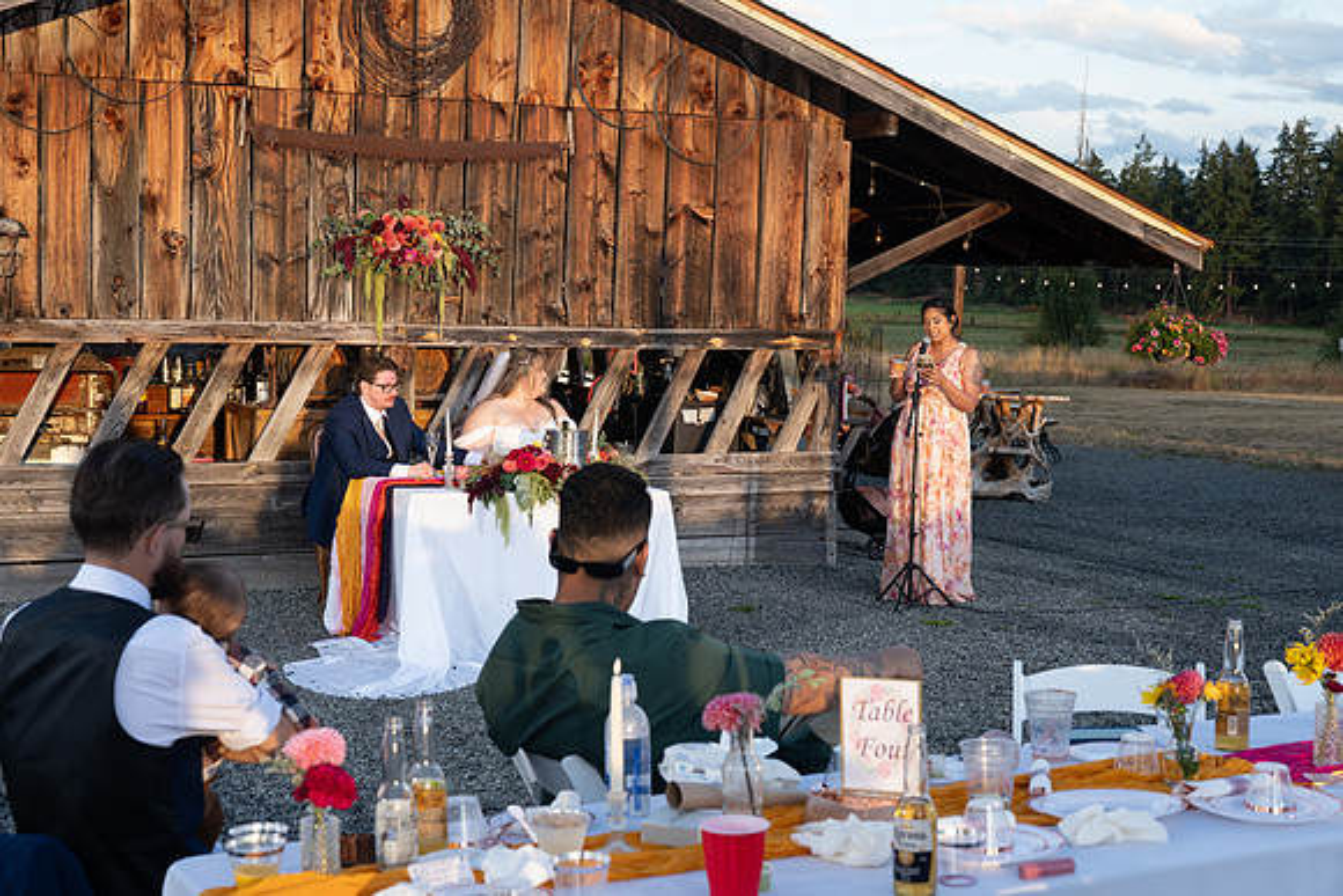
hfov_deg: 38.2
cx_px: 672
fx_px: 1940
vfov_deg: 26.0
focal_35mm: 52
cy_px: 448
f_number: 7.1
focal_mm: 52
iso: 320
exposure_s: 1/125
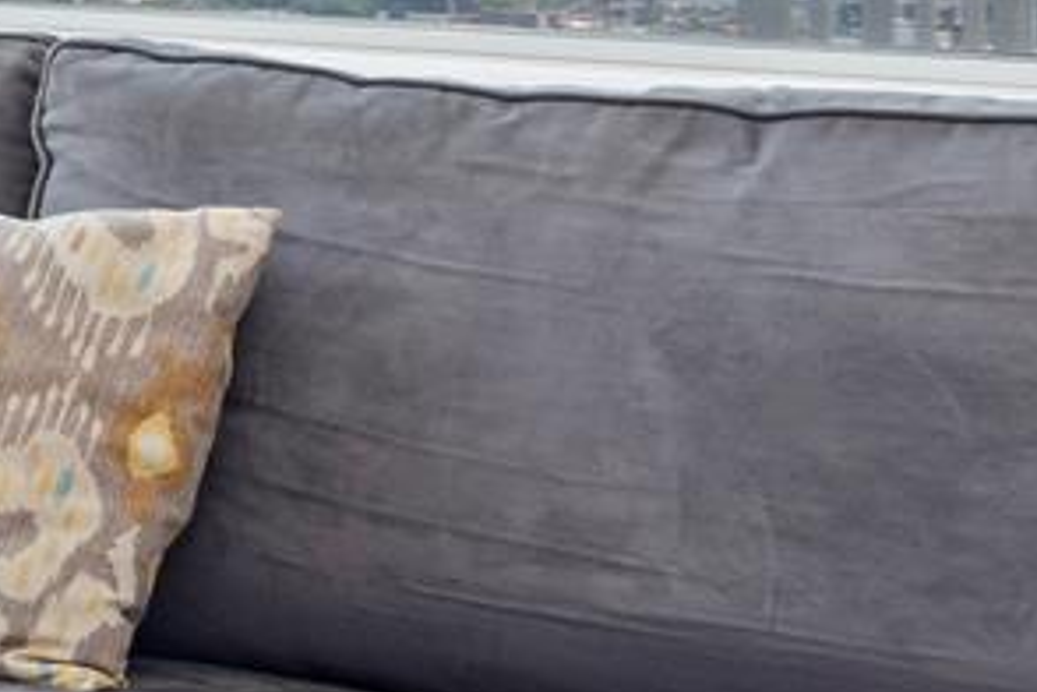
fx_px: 2823
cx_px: -2116
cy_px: -185
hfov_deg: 11.3
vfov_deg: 13.5
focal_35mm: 98
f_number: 8
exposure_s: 1/40
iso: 100
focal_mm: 15
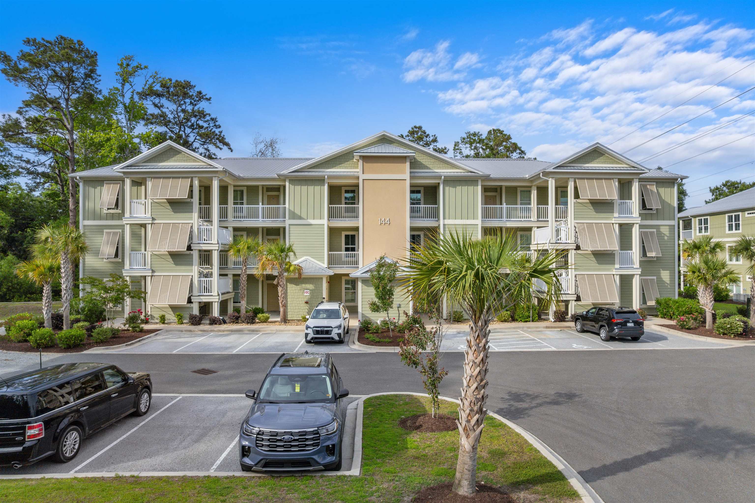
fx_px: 461
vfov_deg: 57.2
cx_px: 378
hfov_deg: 78.6
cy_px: 252
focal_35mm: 22
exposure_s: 1/640
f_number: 2.8
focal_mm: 8.38
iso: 120
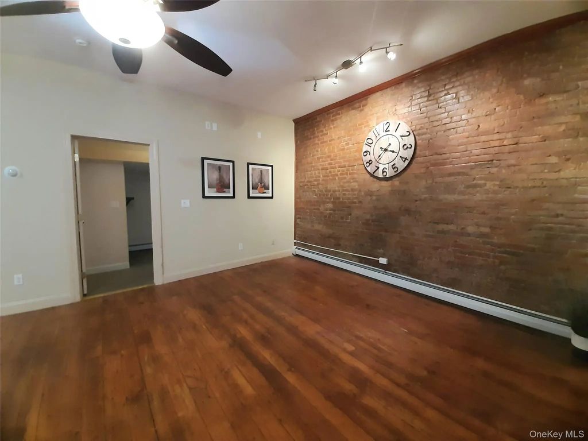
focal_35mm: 13
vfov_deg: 89.9
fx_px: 221
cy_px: 220
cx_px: 294
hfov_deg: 106.2
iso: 500
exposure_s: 1/24
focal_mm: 1.42
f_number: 2.2
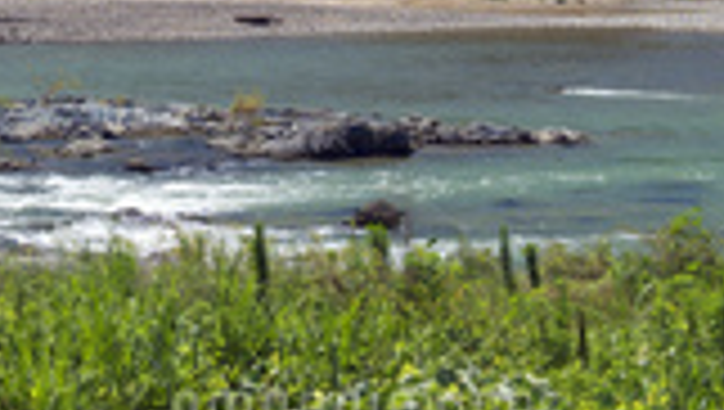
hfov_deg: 11.2
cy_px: -275
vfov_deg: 6.4
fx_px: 3594
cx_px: -225
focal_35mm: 187
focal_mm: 45
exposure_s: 1/50
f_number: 11
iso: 100
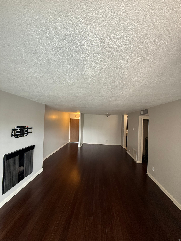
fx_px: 98
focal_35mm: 14
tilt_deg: +0.1
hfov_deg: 85.7
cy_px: 120
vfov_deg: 102.1
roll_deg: -2.1
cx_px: 90
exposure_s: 1/99
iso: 320
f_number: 2.2
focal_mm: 2.22
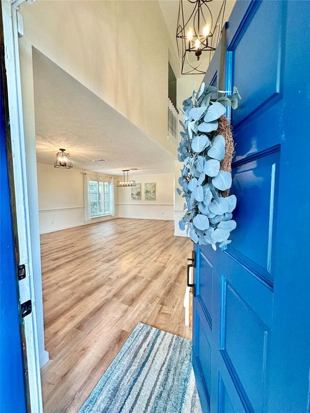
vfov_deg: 102.1
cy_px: 206
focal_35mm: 14
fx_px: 167
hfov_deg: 85.7
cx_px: 155
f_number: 2.2
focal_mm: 2.22
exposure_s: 1/120
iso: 125
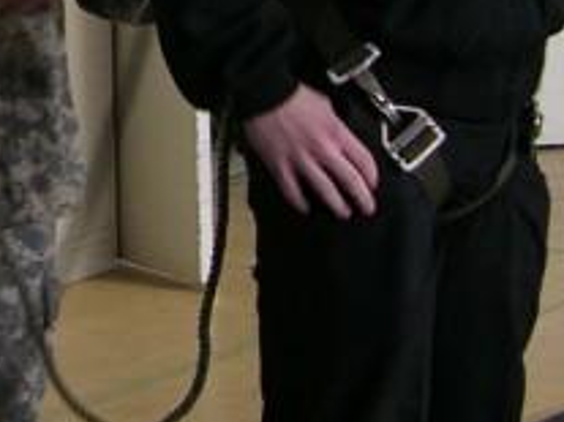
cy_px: -264
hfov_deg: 11.9
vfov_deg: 8.9
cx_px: -188
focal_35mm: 161
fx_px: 2622
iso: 100
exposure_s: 1/30
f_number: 2.8
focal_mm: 8.9
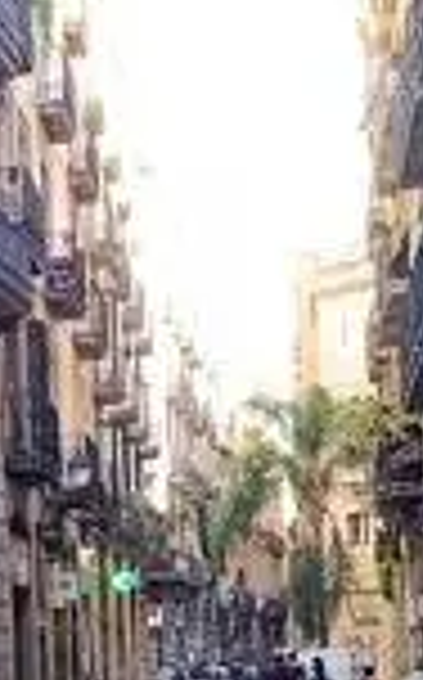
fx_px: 1591
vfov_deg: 23.0
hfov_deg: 13.8
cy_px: 707
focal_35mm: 86
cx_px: -286
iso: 250
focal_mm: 6.11
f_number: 1.7
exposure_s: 1/100
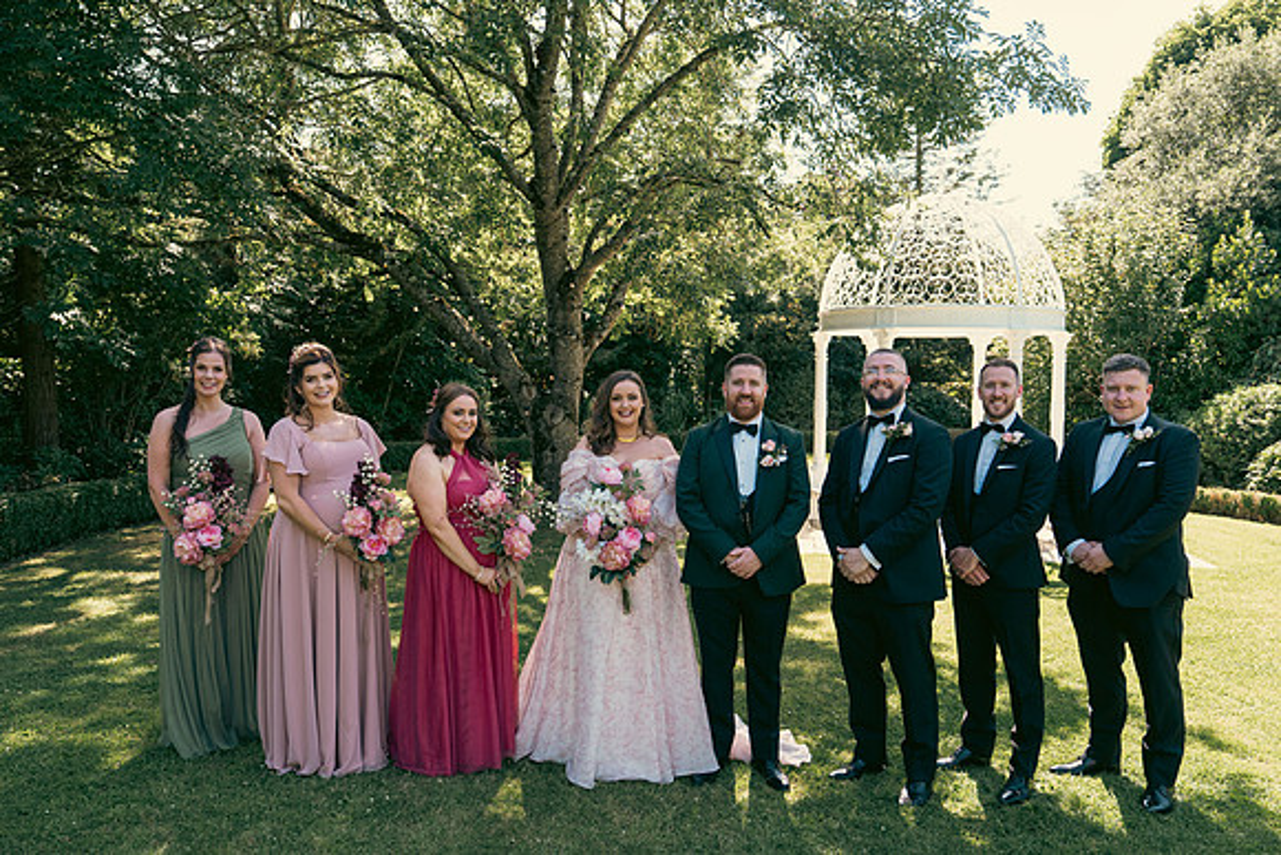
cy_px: 428
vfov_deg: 43.6
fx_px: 1068
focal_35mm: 30
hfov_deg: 61.9
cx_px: 640
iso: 400
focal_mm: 30
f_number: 3.5
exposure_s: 1/800
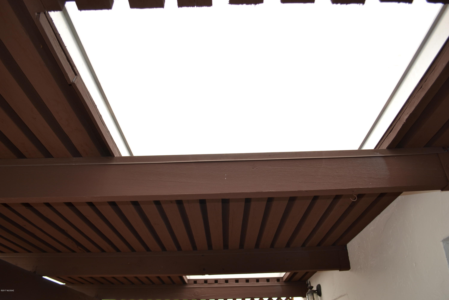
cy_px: 150
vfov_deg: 47.9
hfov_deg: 67.4
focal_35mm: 27
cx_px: 224
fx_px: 337
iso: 100
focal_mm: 18
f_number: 4
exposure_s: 1/200
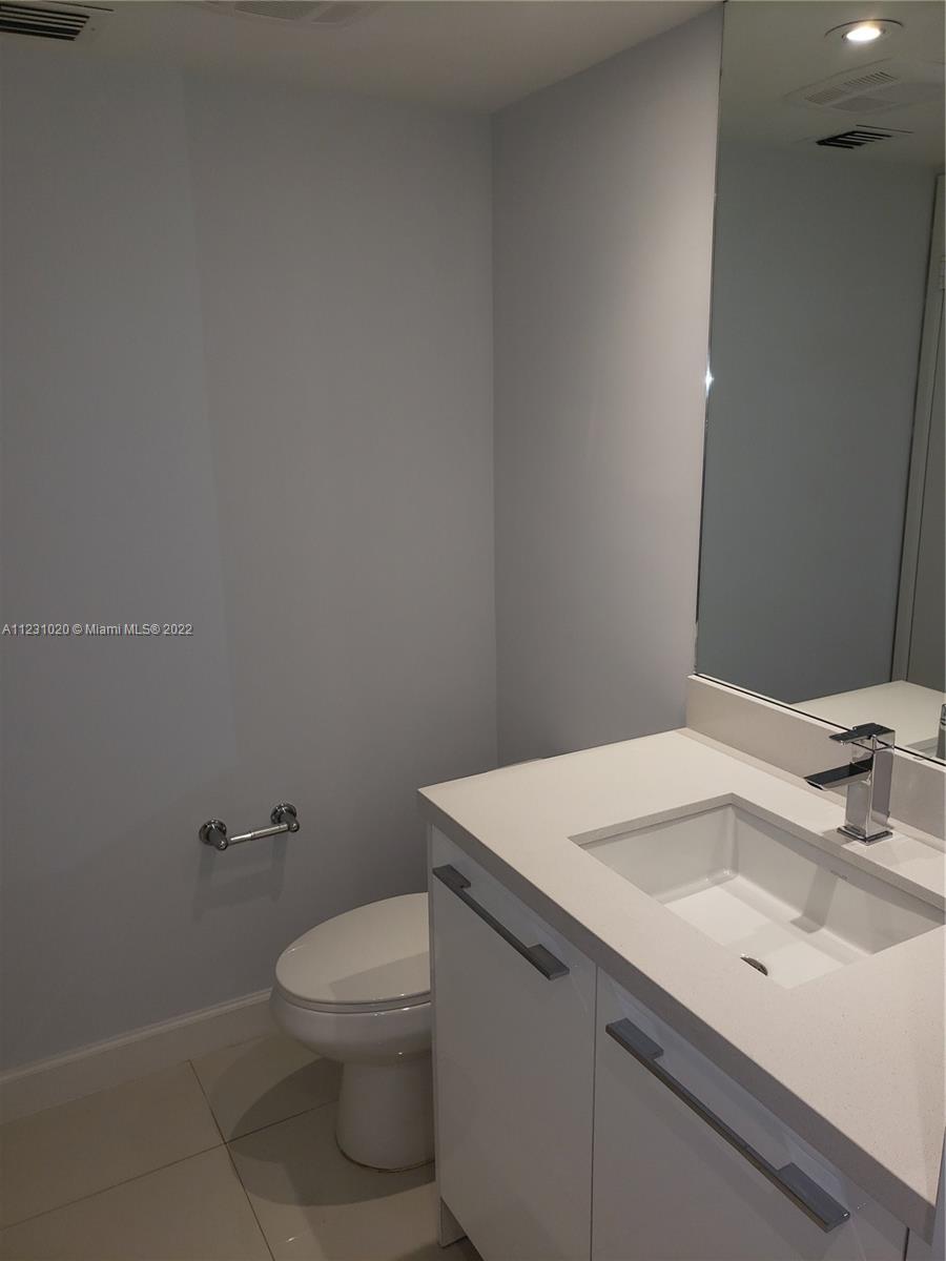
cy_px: 630
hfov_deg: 53.1
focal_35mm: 26
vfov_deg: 67.3
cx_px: 473
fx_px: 947
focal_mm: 4.3
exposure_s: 1/60
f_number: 2.4
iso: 50
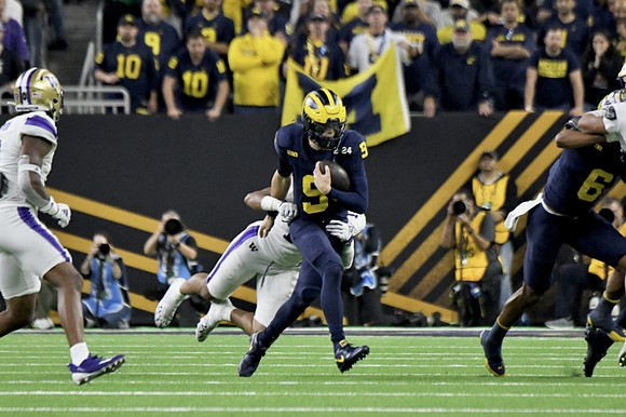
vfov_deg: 2.3
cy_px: 208
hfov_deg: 3.4
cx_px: 313
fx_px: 10427
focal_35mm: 600
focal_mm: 400
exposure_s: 1/1000
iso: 8000
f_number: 5.6
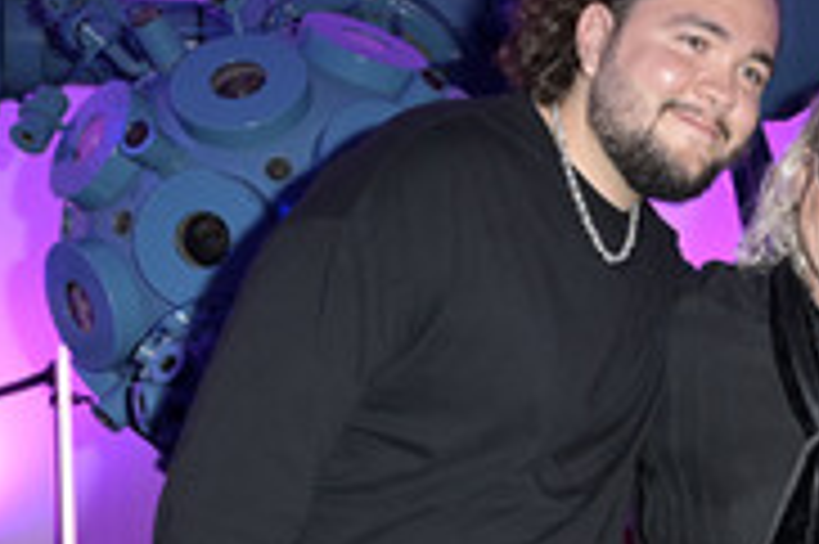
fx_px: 1636
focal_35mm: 72
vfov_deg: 18.7
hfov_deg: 27.1
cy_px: 450
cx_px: 745
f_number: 5.6
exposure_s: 1/160
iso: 1000
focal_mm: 29
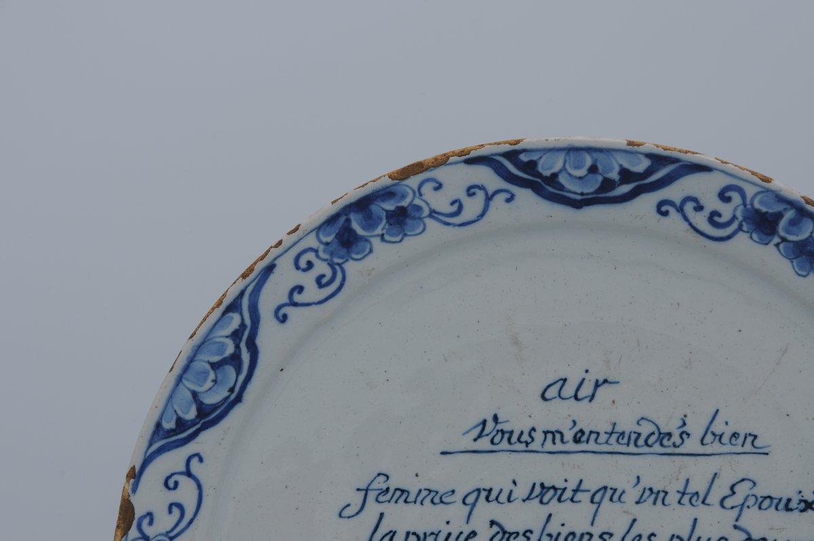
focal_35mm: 158
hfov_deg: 13.1
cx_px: 407
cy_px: 270
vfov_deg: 8.7
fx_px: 3557
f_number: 13
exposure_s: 1/30
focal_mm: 105
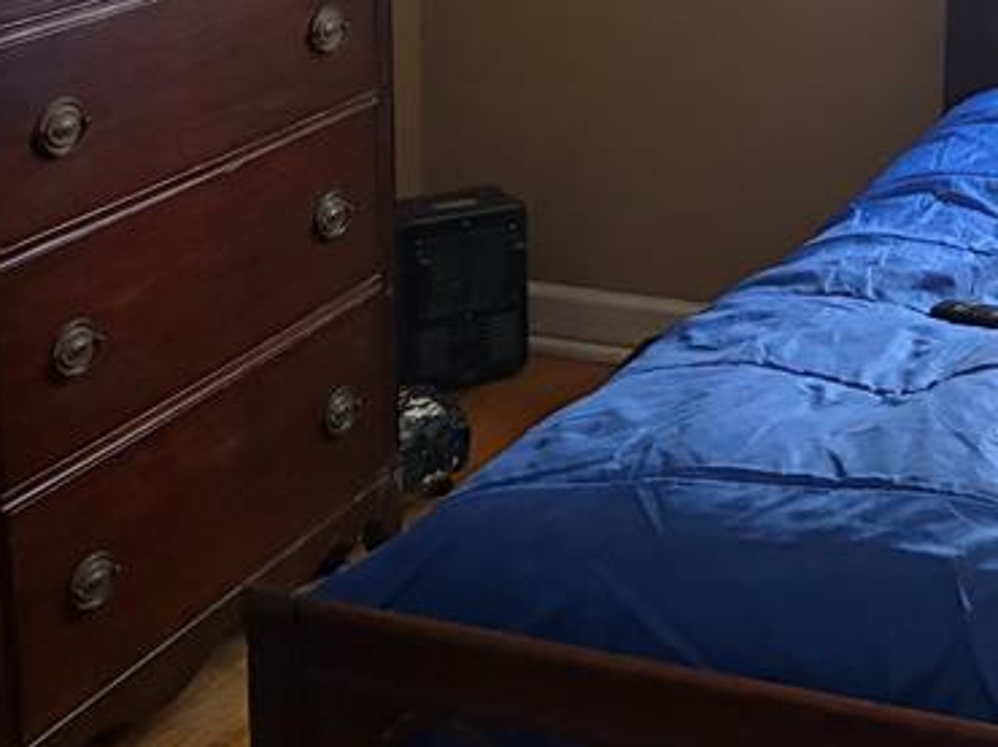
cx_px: 955
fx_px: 2074
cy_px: 40
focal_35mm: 72
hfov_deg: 25.9
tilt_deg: -12.5
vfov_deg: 19.9
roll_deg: -1.2
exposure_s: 1/40
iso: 640
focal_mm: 5.96
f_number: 1.6
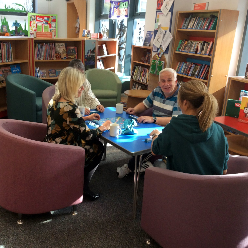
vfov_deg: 43.9
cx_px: 102
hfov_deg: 43.7
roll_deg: -0.8
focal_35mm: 38
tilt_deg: -21.2
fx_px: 308
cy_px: 124
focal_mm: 3.3
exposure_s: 1/33
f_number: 2.4
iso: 32
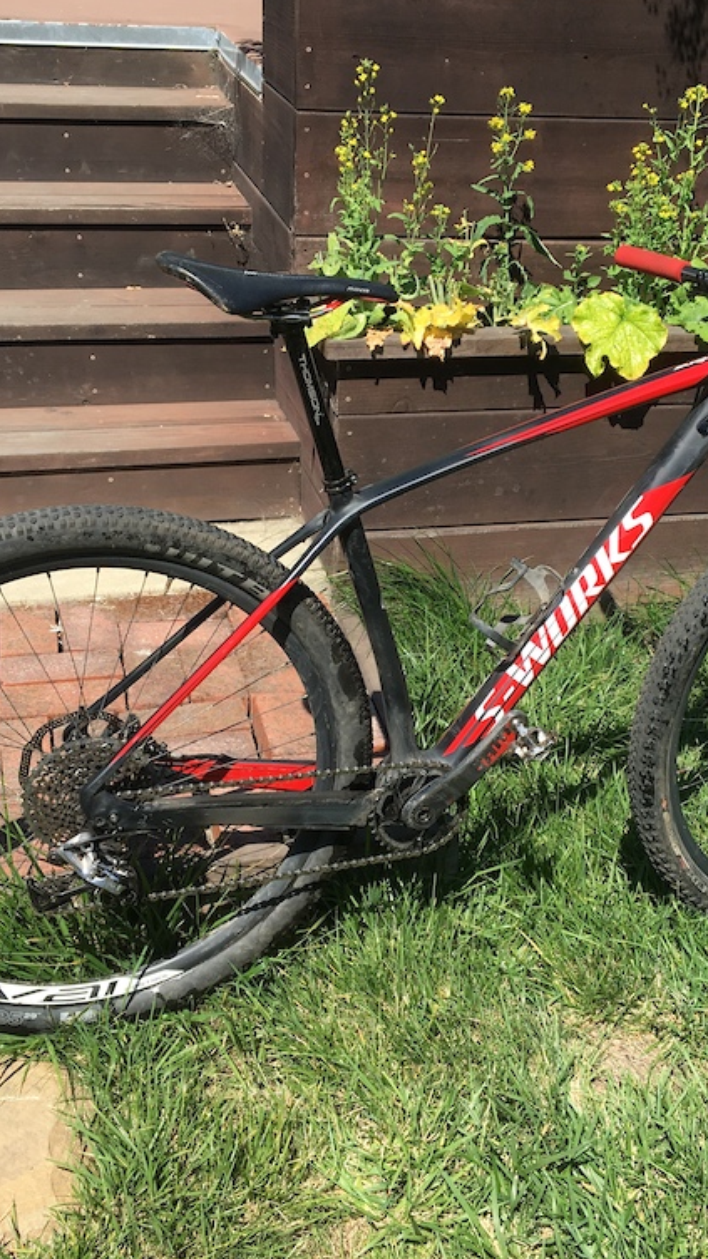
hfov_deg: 27.6
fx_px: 1435
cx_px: 444
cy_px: 626
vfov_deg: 47.4
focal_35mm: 43
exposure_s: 1/974
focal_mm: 4.15
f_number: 2.2
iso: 25
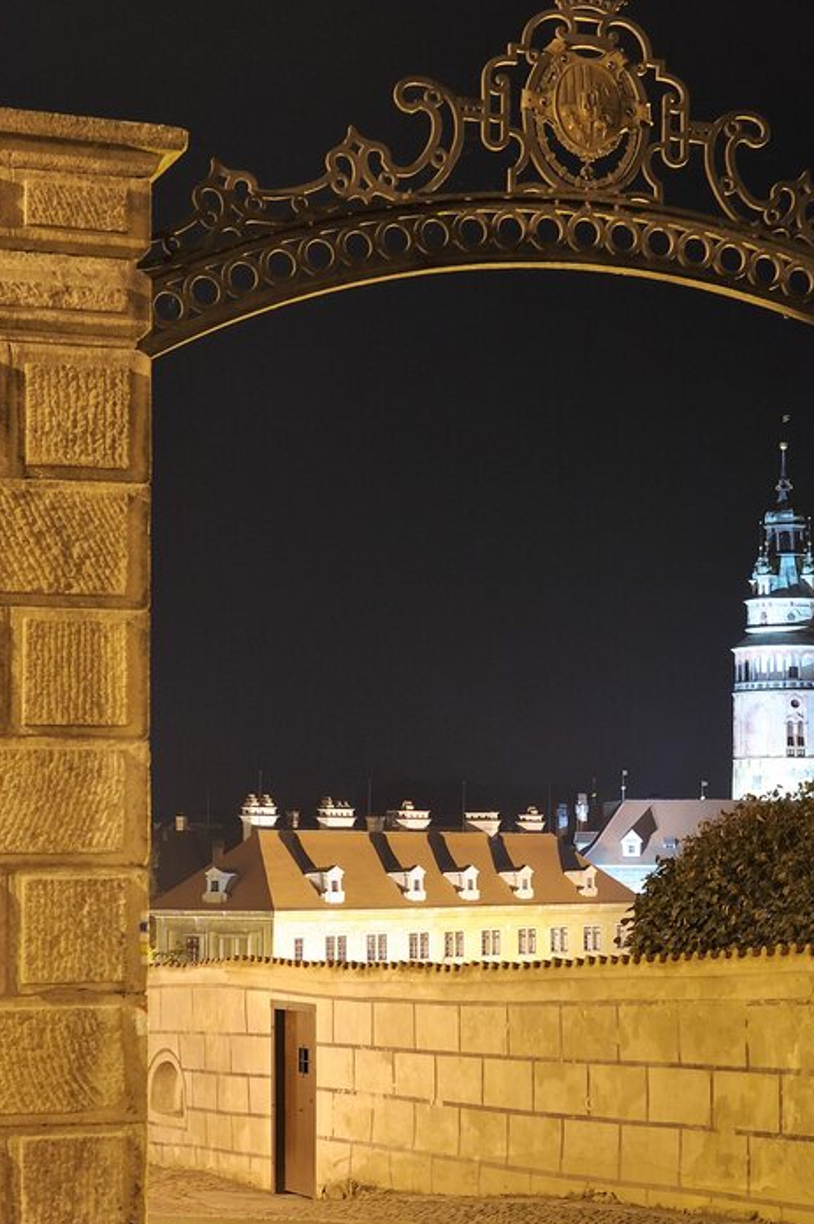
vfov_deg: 25.6
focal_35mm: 79
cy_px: 781
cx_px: 594
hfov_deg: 17.2
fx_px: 2683
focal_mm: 50
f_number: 8
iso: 200
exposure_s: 6
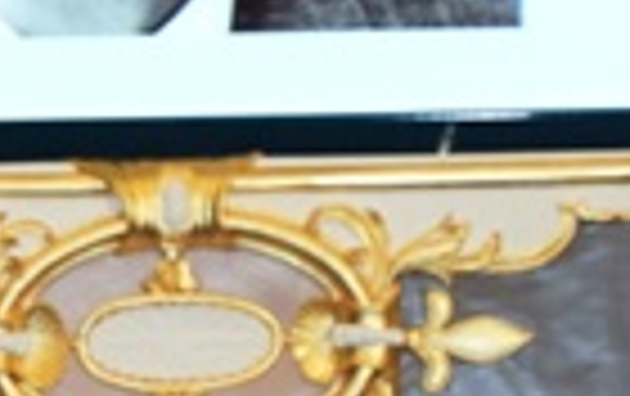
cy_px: 52
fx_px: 12158
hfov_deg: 2.9
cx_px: -734
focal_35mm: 707
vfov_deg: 1.9
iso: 1600
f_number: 5
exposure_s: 1/125
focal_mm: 80
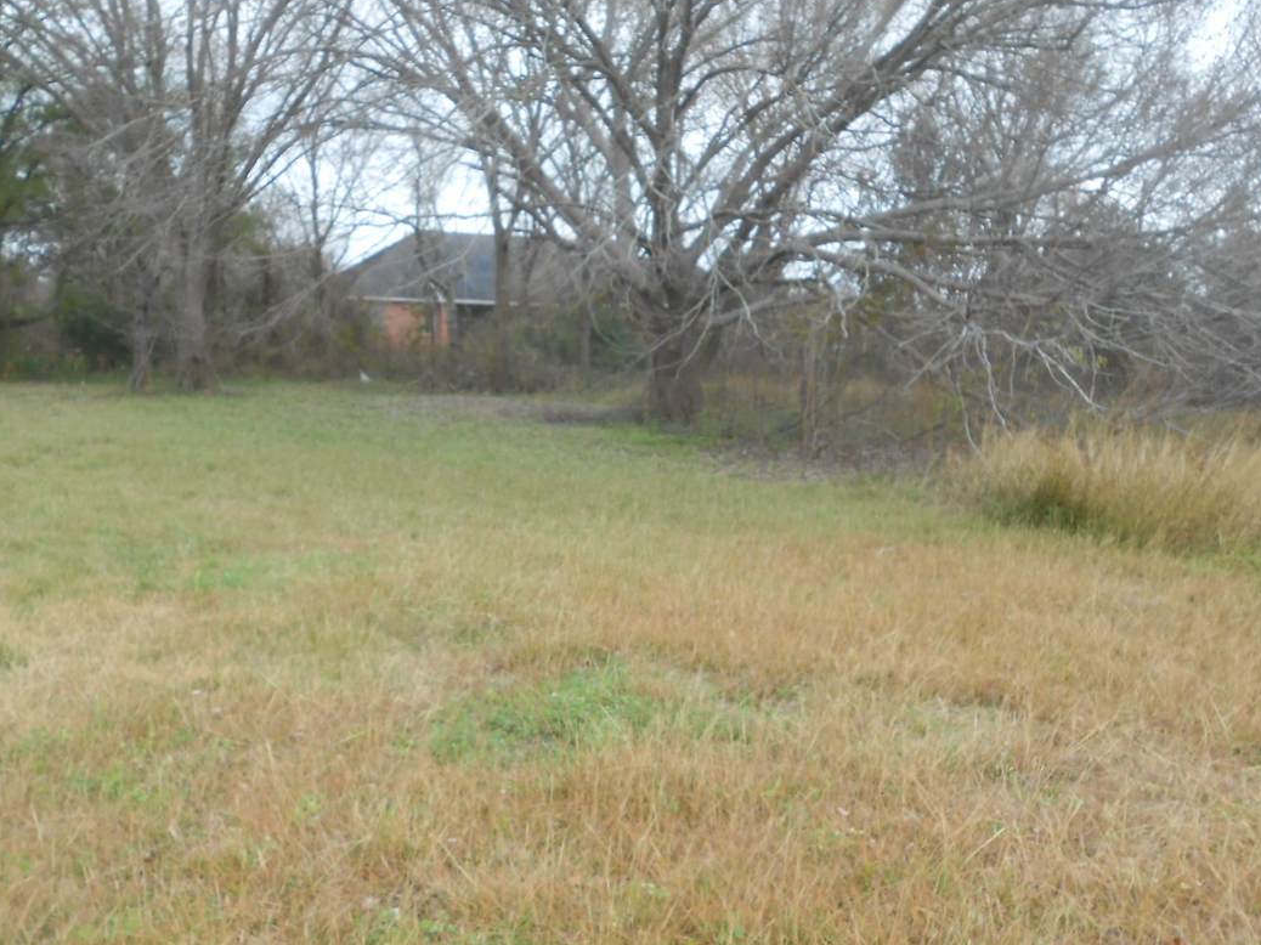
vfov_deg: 38.6
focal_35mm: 37
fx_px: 1348
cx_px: 515
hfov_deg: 49.9
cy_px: 547
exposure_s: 1/125
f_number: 3.8
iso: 80
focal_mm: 5.3
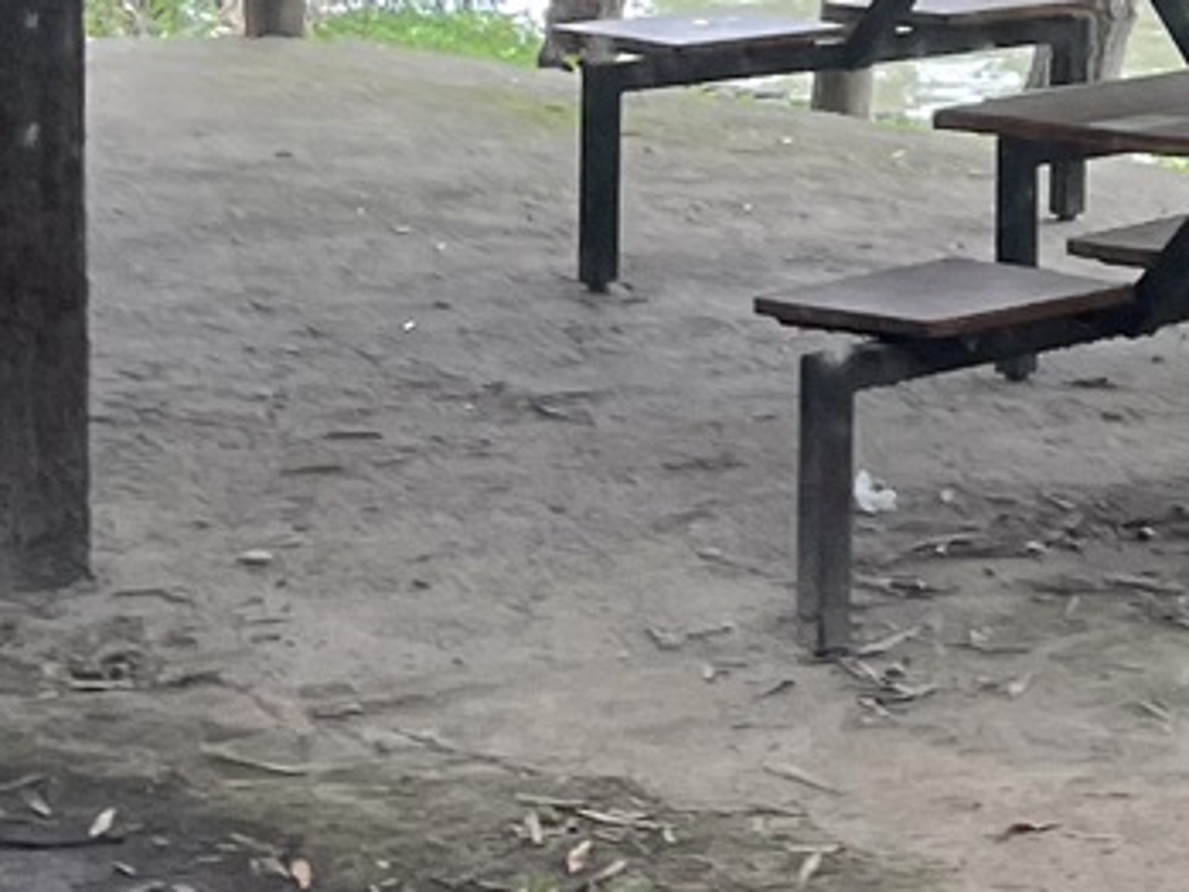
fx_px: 5120
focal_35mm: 149
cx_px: 2208
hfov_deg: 12.1
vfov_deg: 9.8
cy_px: -262
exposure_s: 1/153
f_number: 1.6
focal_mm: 5.1
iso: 32
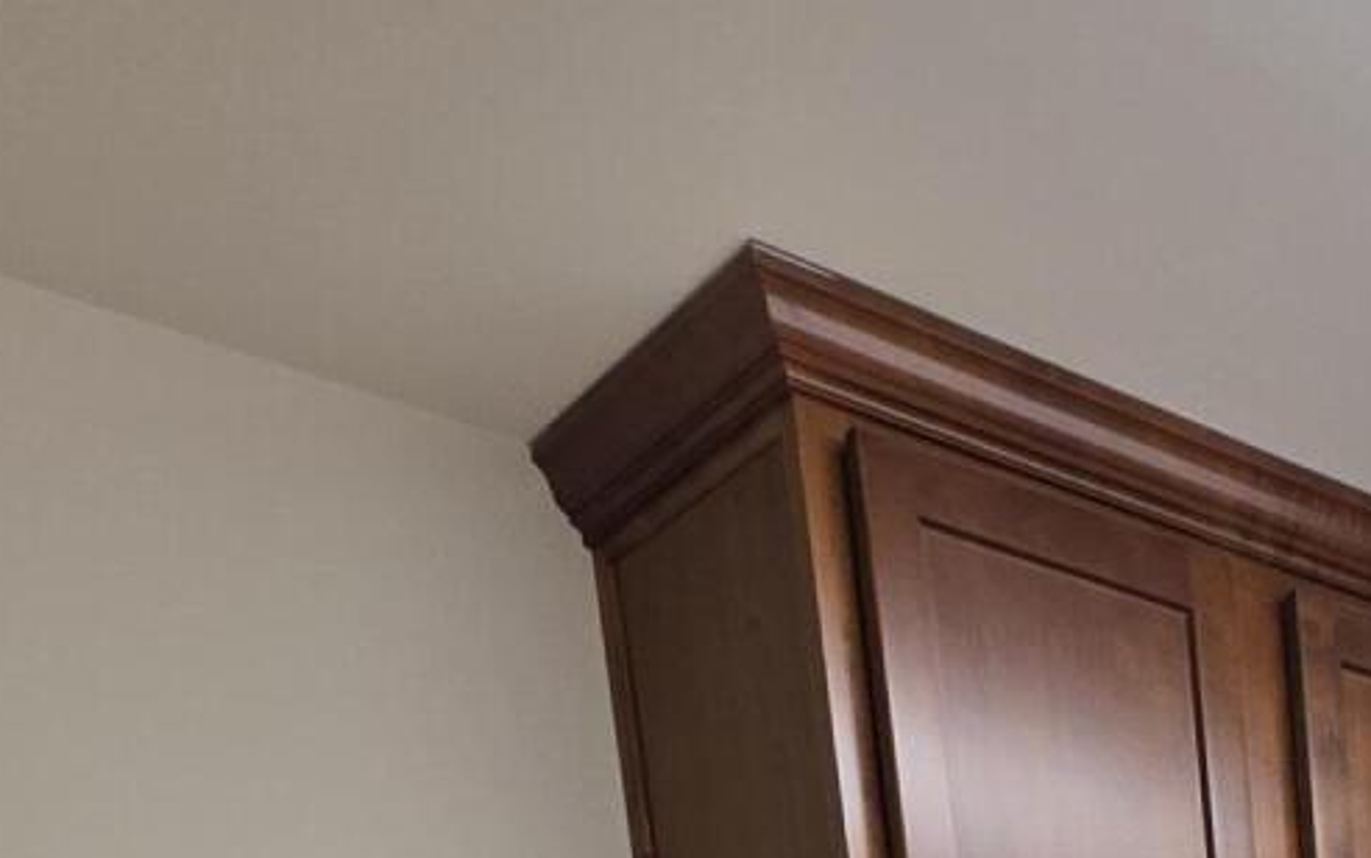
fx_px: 2093
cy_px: 2095
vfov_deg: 14.4
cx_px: 1558
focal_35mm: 56
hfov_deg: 31.6
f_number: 1.9
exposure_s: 1/120
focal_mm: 2.2
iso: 125
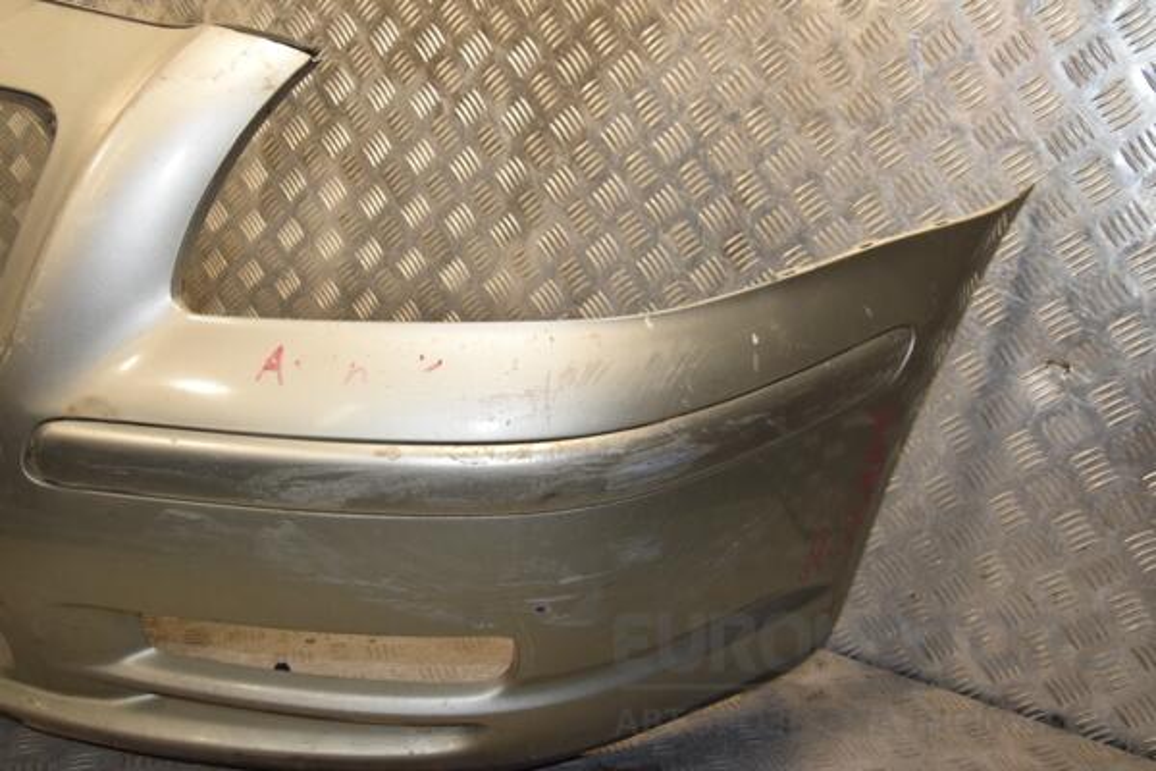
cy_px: 386
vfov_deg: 36.9
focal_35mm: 36
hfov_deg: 53.1
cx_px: 578
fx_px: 1156
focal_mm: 24
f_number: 9
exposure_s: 1/200
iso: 800
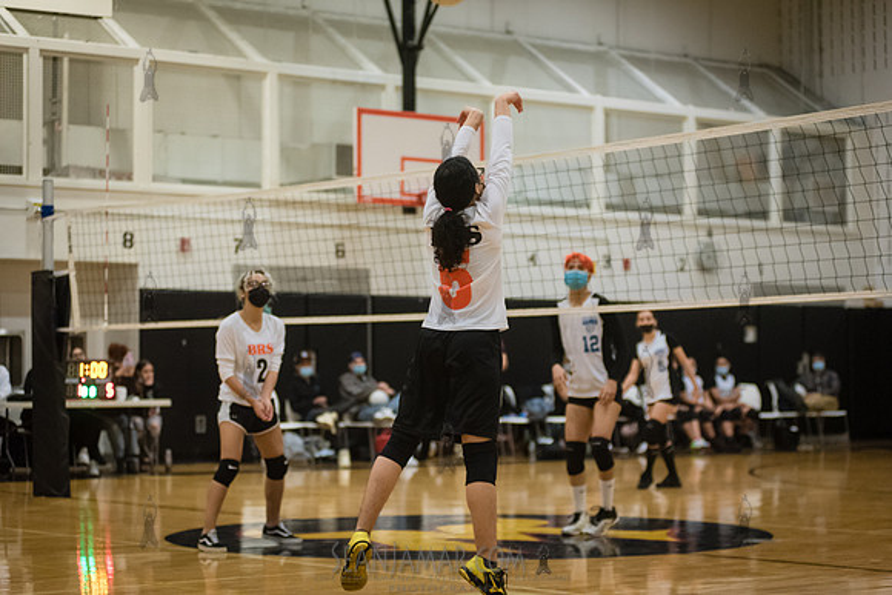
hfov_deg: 25.4
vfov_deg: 17.1
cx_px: 446
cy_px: 298
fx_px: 1983
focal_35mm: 80
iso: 5000
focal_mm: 80
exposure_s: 1/400
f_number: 3.2
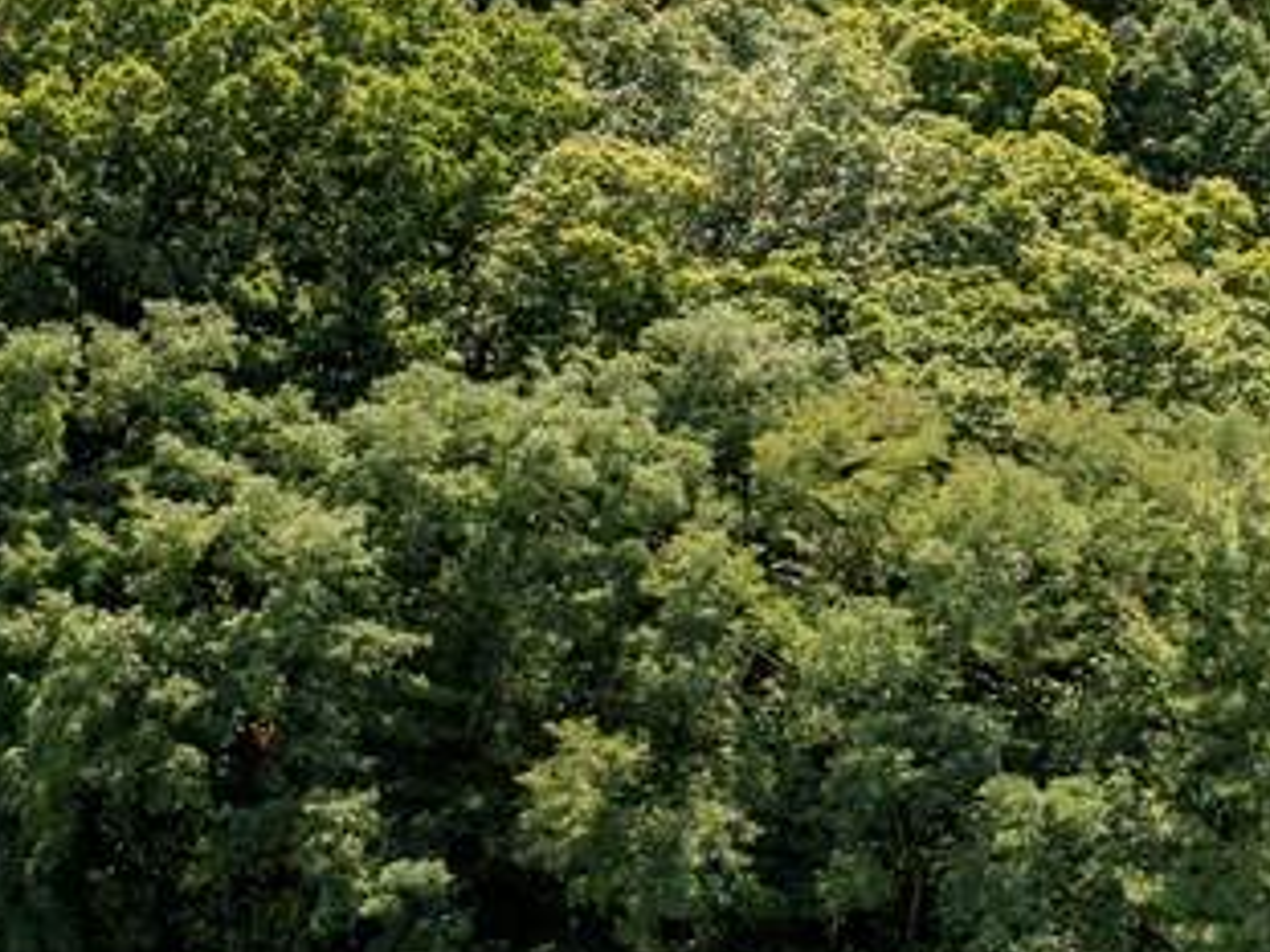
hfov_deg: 20.4
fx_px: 2897
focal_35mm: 79
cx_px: -747
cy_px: 282
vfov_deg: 18.6
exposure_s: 1/200
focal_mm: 12.29
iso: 280
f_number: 2.8
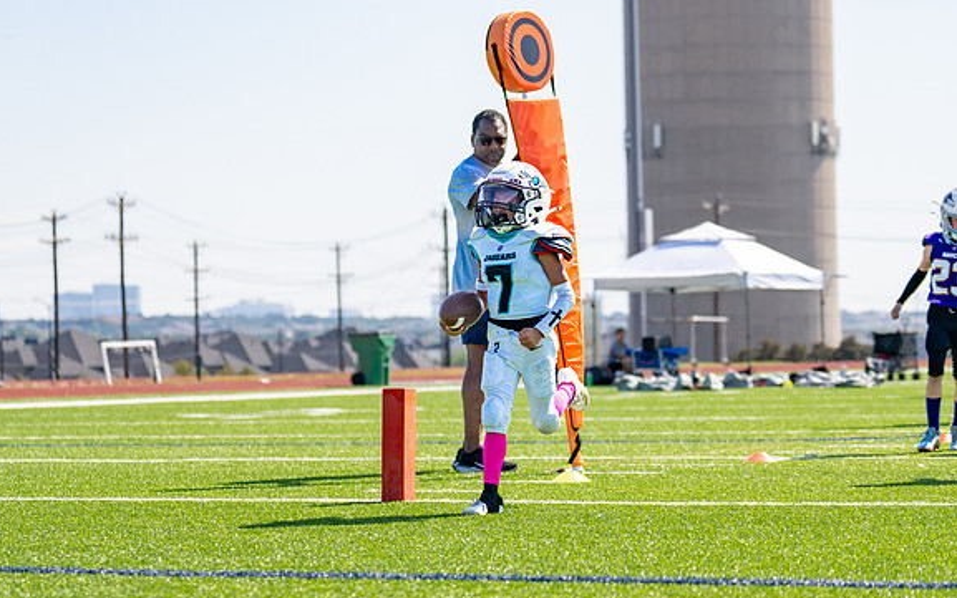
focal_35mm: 117
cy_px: 284
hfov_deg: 17.8
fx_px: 3052
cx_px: 519
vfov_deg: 11.2
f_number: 2.8
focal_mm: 70
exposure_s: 1/1600
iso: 100
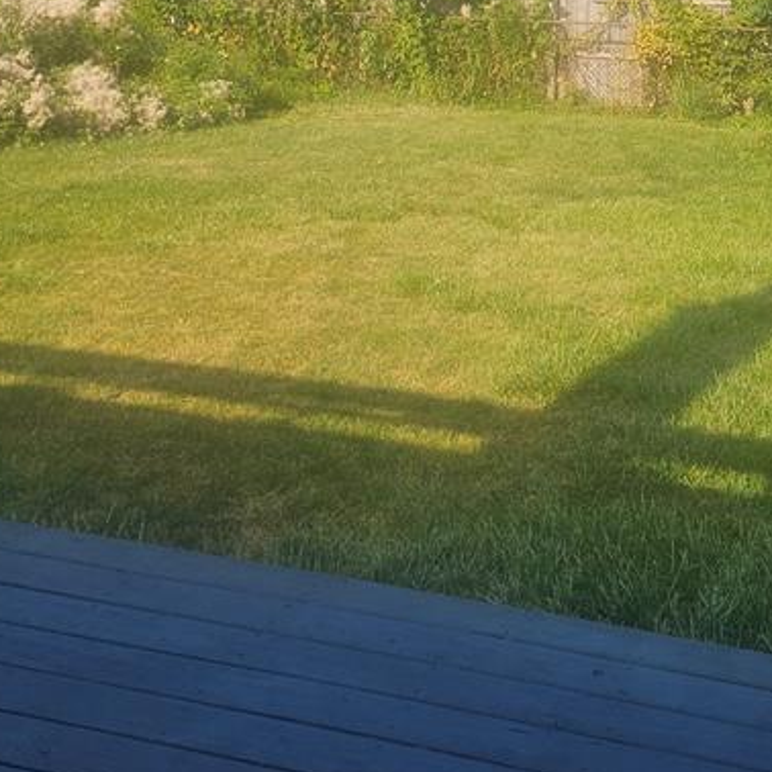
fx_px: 1388
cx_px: 590
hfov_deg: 30.5
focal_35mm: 55
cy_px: 98
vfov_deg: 29.9
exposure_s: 1/650
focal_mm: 6.3
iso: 10
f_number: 1.7
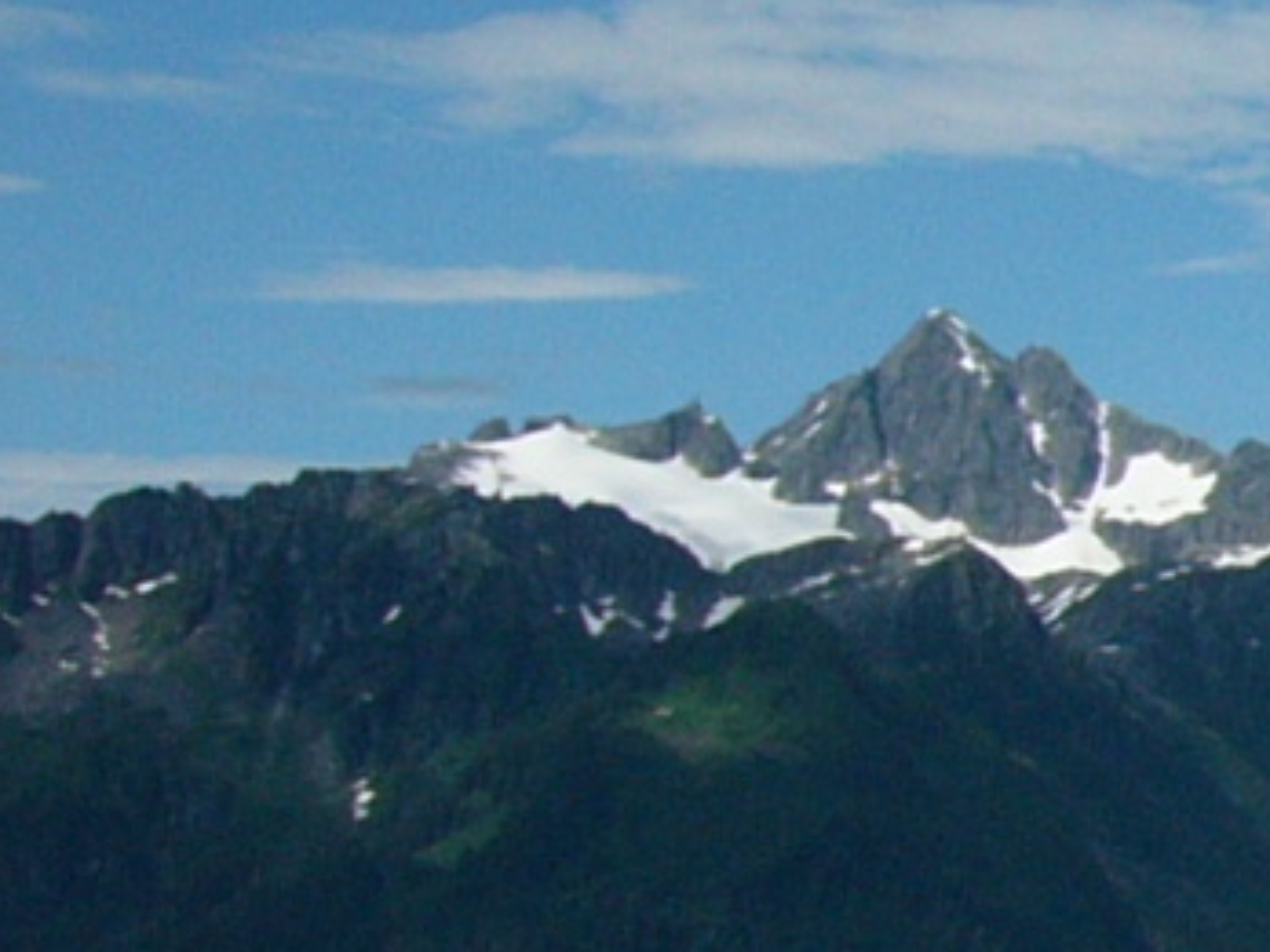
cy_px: 872
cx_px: 2755
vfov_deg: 9.2
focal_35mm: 161
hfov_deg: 10.9
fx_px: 5907
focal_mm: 5.8
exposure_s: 1/640
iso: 100
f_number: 8
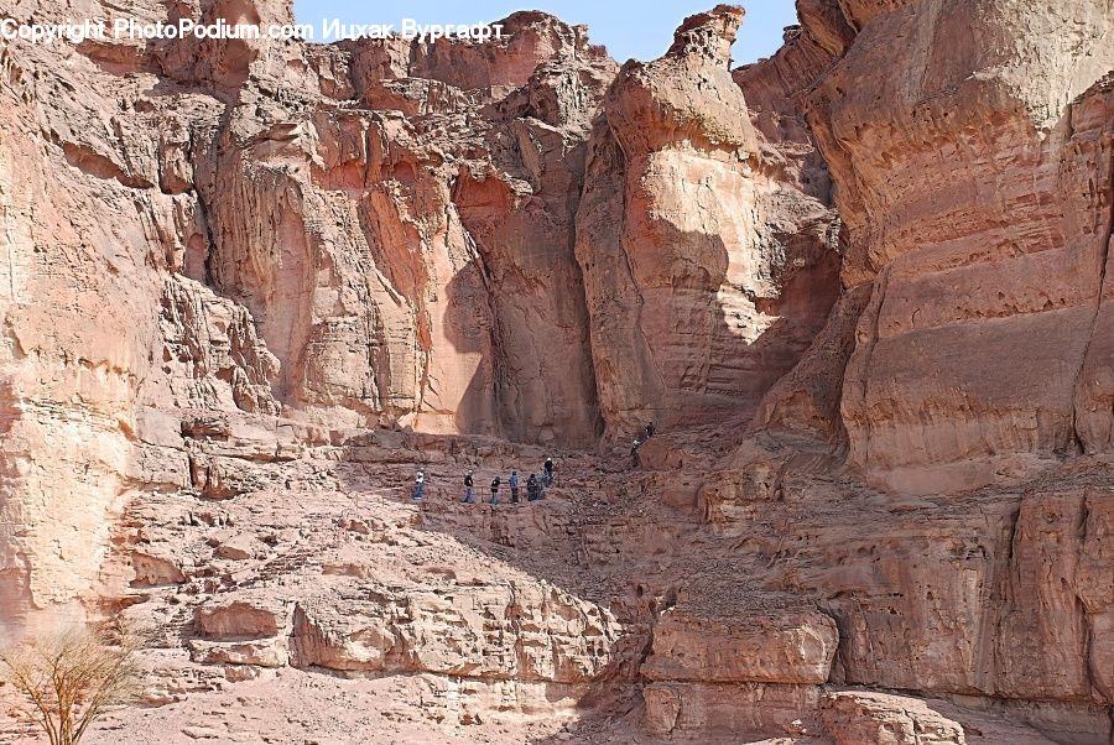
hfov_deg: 30.5
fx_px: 2044
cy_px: 372
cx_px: 557
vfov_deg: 20.7
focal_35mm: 66
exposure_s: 1/200
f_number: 7.1
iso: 125
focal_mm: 44
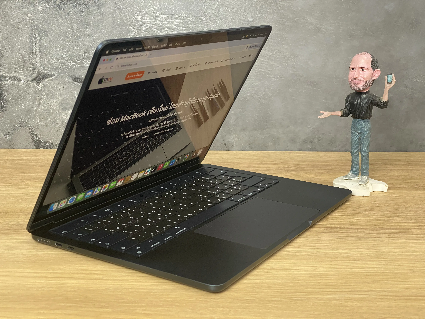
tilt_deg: -15.1
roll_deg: -0.3
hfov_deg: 36.8
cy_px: 160
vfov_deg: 28.0
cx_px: 212
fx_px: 638
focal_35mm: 52
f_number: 2
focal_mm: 6
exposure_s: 1/50
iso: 100
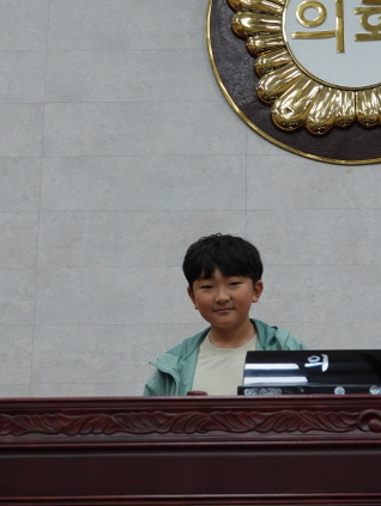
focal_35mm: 84
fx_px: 1231
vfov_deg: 23.3
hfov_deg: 17.3
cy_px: 234
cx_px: 341
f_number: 3.2
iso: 125
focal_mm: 13.7
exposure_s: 1/40
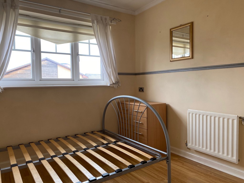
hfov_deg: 67.3
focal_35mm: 26
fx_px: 183
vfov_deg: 53.1
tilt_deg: -2.3
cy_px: 92
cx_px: 122
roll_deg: +0.2
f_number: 1.8
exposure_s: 1/121
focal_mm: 4.25
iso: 64
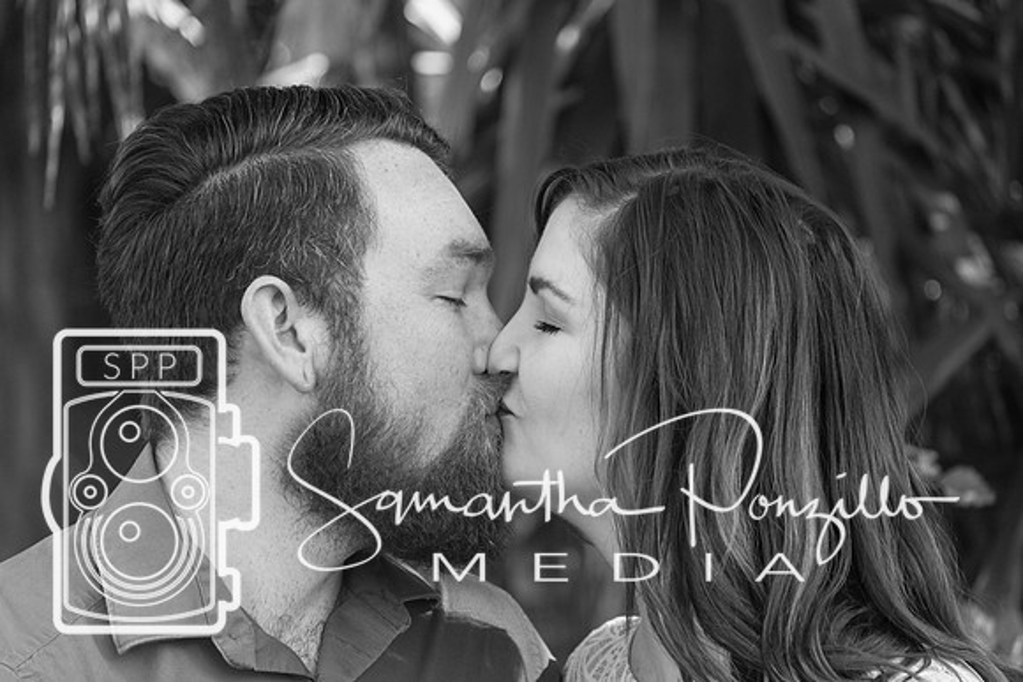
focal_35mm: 220
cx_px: 515
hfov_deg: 9.4
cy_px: 341
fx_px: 6249
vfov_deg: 6.3
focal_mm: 145
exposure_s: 1/500
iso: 1000
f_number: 4.8
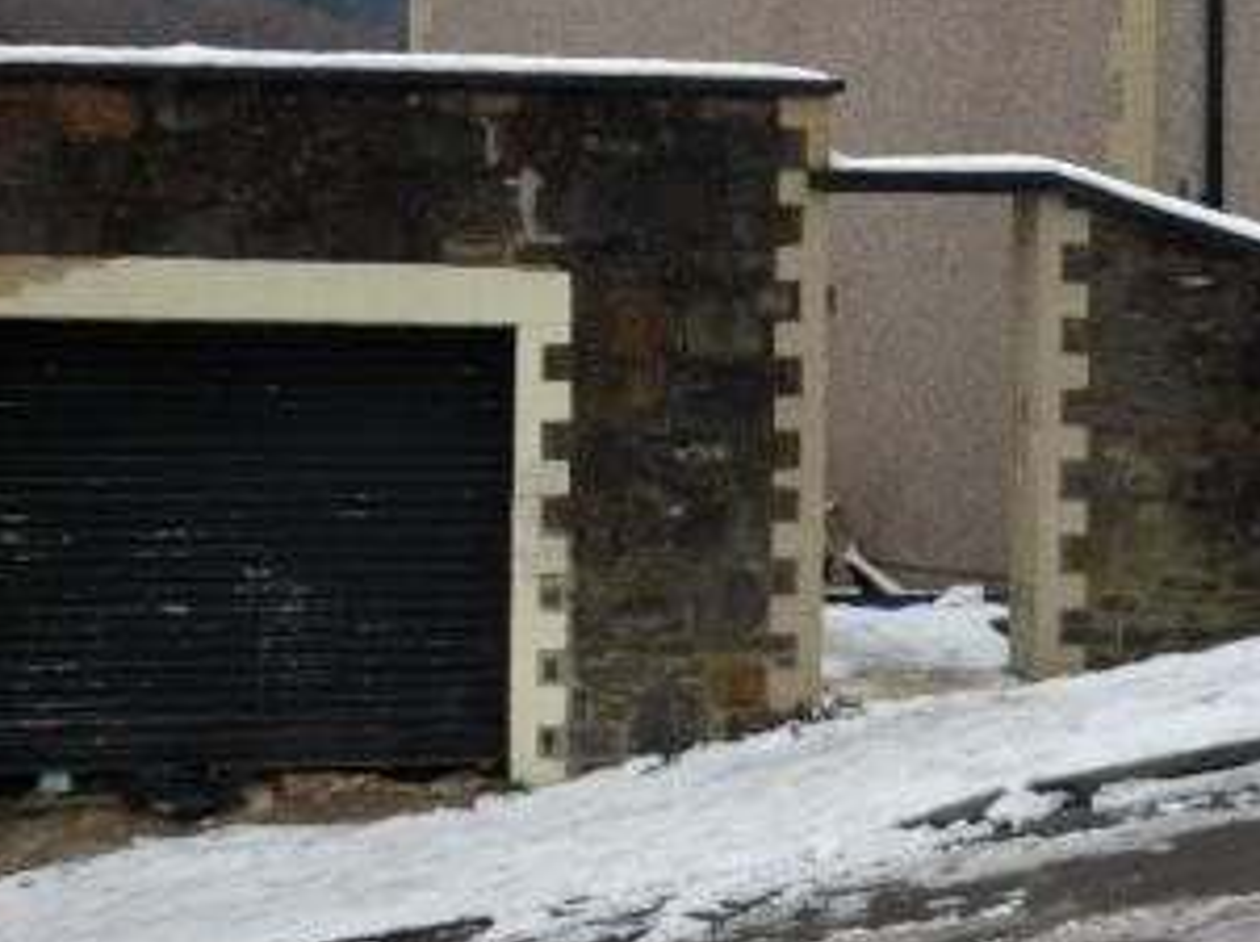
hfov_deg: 29.8
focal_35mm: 64
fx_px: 2327
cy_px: 94
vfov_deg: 22.3
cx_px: 948
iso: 80
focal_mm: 5.5
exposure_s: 1/320
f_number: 2.8
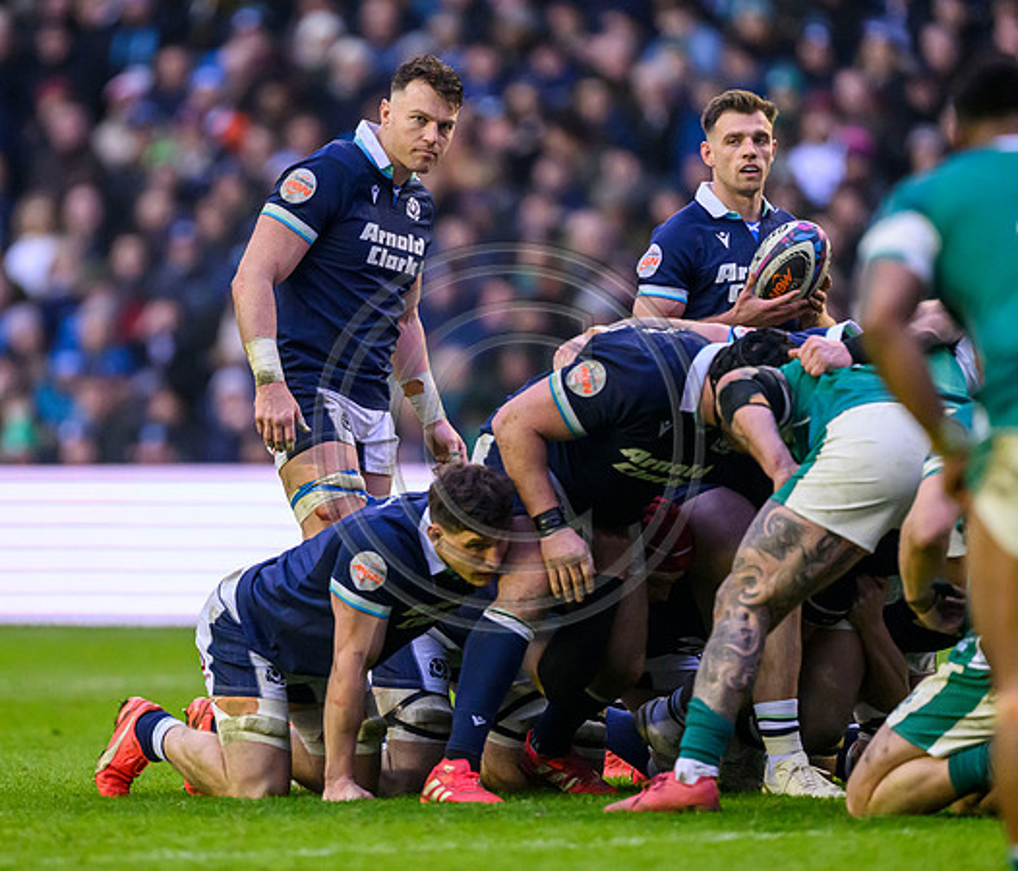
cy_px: 466
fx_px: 17201
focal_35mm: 556
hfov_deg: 3.4
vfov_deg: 2.9
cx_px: 370
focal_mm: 400
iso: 6400
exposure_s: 1/2500
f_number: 2.8
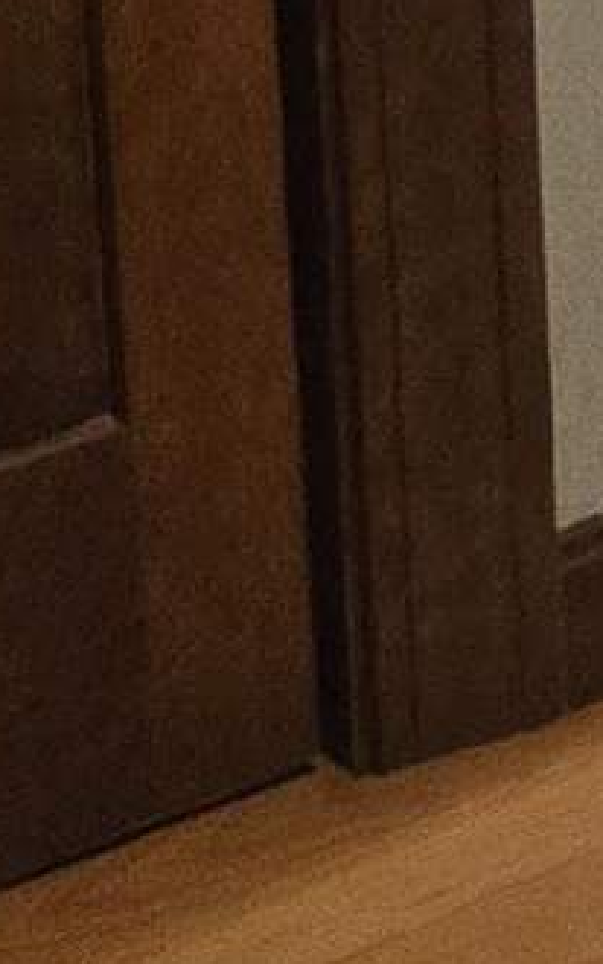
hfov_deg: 5.2
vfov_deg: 8.4
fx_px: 5940
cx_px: 2386
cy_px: -1424
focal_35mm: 226
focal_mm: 5.4
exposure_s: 1/120
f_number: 1.8
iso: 800
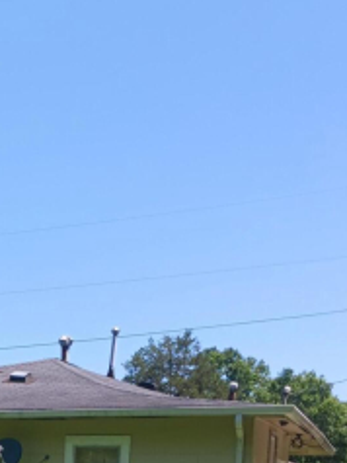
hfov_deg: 18.5
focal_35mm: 76
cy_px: 568
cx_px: -51
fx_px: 1015
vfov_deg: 23.3
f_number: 1.8
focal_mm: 4
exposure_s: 1/199
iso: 20
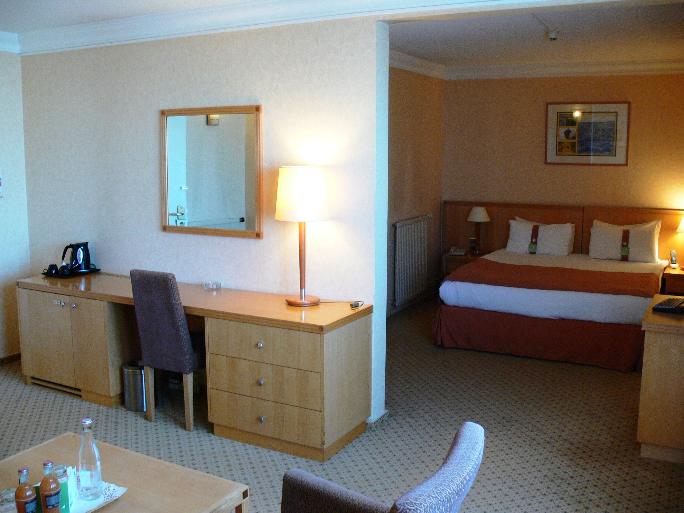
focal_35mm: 35
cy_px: 256
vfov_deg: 40.7
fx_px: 692
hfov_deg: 52.6
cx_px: 342
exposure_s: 1/30
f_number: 2.8
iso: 200
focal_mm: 7.4
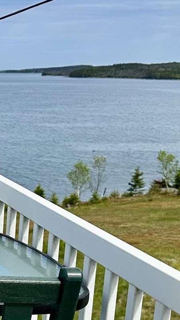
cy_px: 231
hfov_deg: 11.0
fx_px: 840
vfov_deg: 21.4
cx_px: -195
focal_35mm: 99
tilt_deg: -10.3
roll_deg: +0.0
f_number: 1.78
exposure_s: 1/6211
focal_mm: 6.86
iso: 80
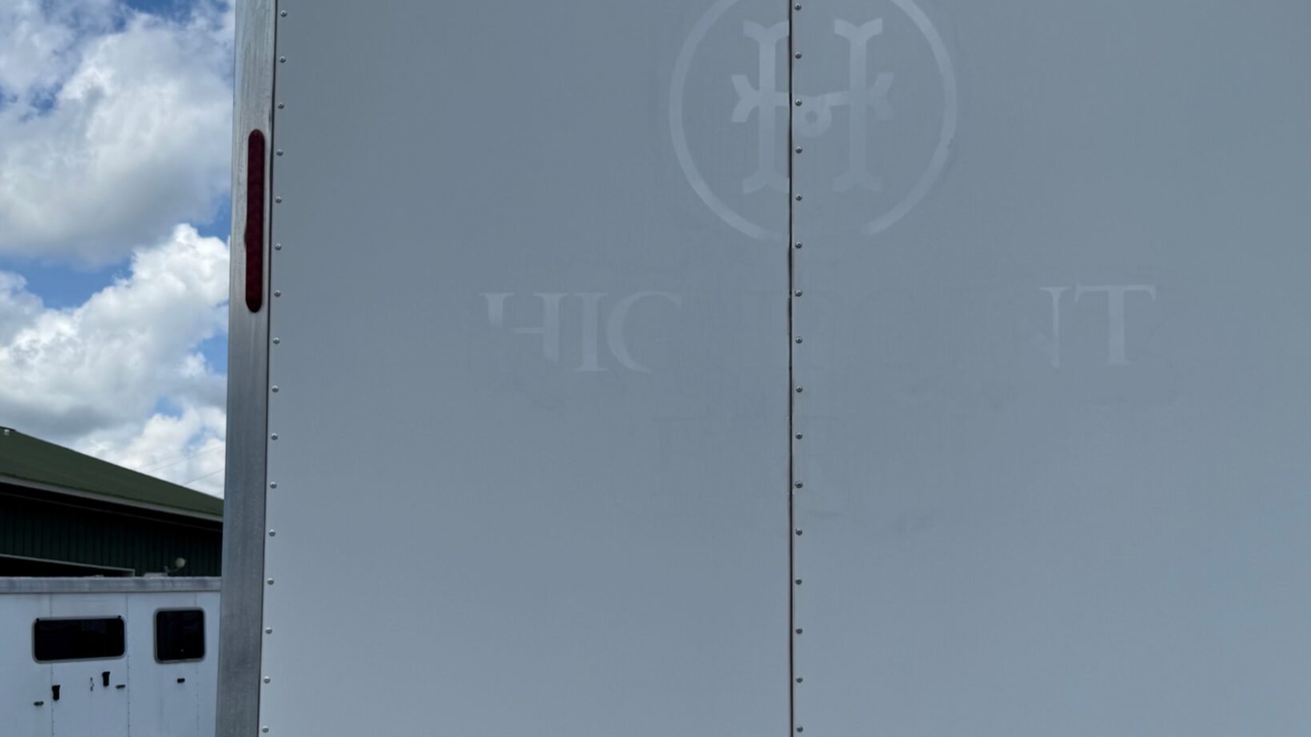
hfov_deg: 49.3
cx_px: 731
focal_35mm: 41
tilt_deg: +5.8
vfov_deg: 28.5
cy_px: 560
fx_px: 1425
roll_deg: +0.8
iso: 80
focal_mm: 6.76
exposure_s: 1/7937
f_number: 1.78
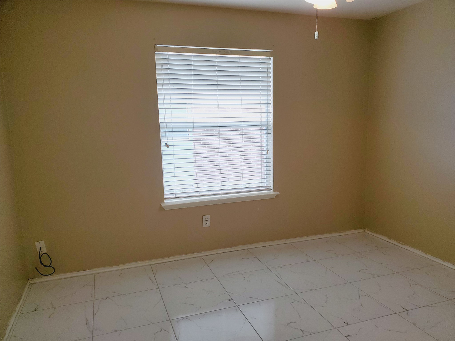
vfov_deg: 53.1
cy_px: 170
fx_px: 342
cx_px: 228
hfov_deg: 67.3
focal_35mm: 26
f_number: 2.4
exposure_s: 1/120
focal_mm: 4.3
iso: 80
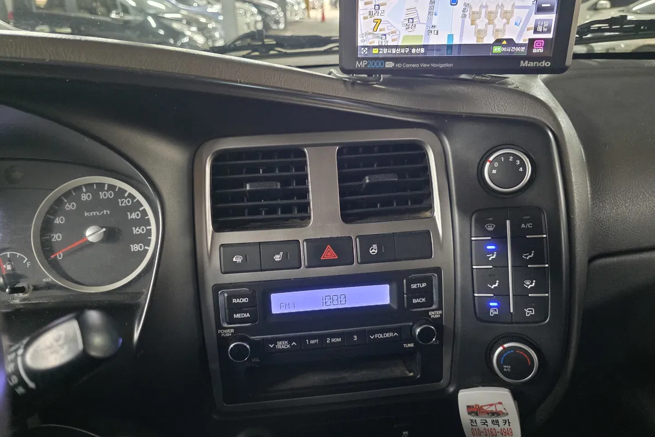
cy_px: 231
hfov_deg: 73.8
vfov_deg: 53.1
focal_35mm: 24
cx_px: 328
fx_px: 437
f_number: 1.7
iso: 1250
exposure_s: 1/60
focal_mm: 6.3
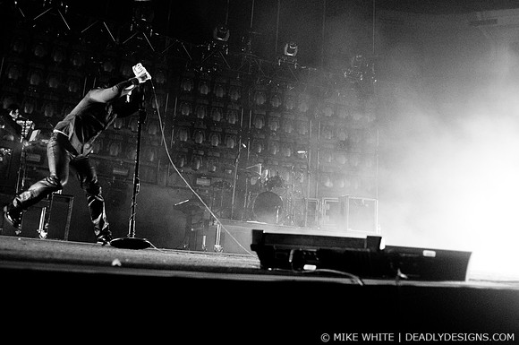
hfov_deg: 62.0
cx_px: 260
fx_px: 432
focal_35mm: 30
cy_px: 172
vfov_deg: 43.5
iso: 1000
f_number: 3.2
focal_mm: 20
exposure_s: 1/160
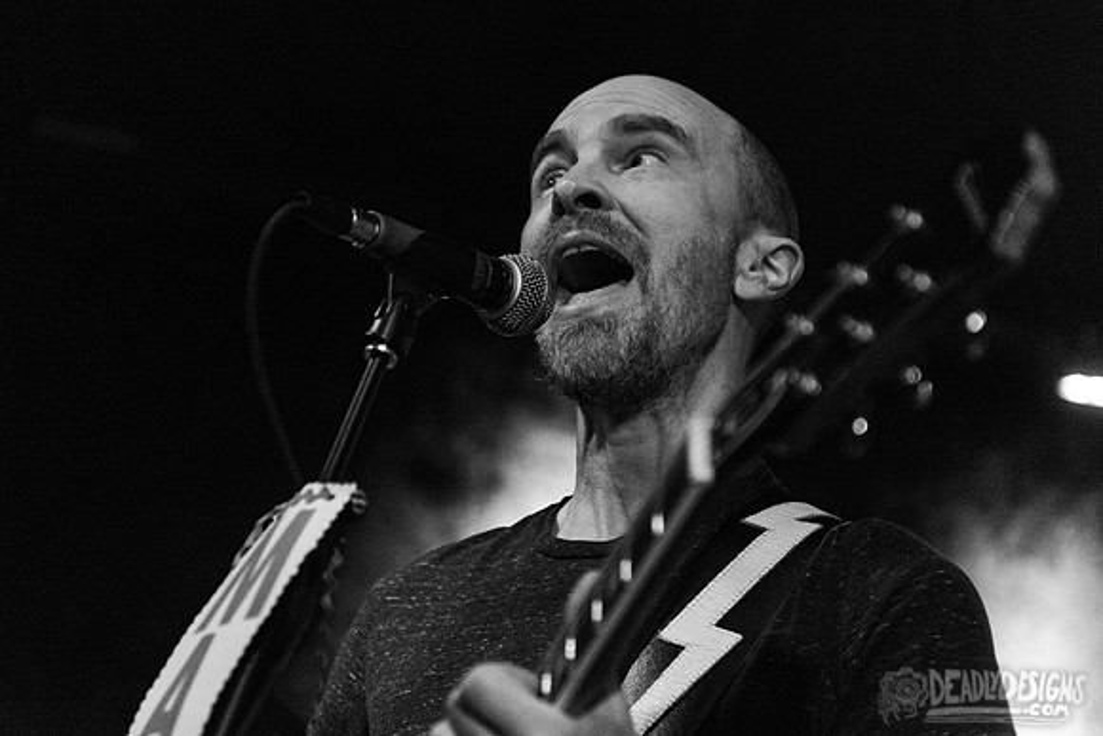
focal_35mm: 80
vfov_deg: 17.1
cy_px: 331
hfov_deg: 25.4
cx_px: 520
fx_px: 2450
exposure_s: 1/100
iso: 4000
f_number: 3.2
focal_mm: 70
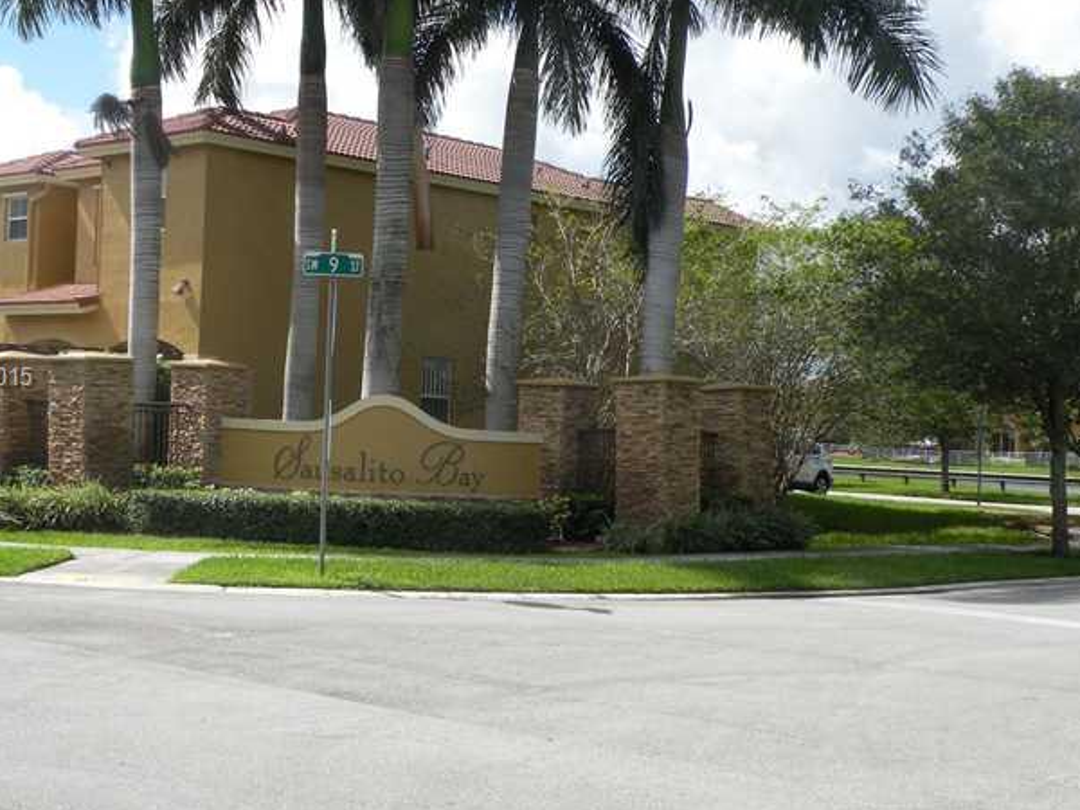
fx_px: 1747
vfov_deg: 26.1
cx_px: 459
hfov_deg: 34.3
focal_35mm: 56
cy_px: 378
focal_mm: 7.4
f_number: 6.3
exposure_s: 1/258
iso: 64
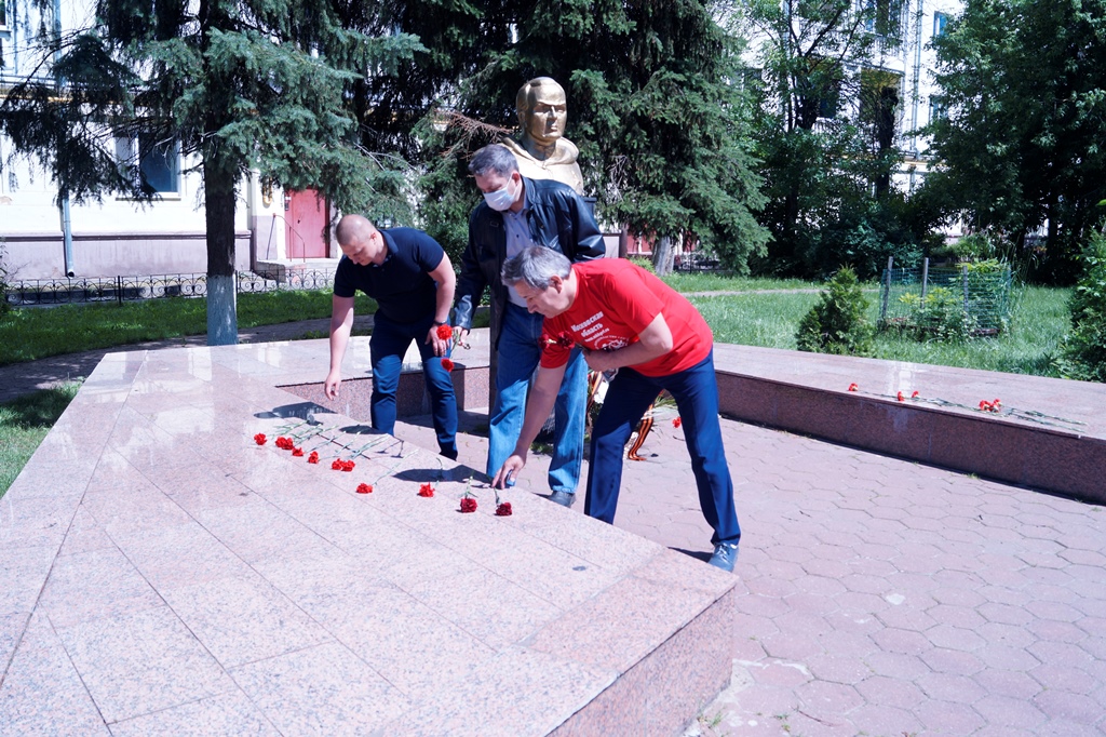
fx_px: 921
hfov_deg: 61.9
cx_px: 553
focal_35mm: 30
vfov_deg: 43.6
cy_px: 368
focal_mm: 20
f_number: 7.1
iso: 100
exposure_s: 1/200
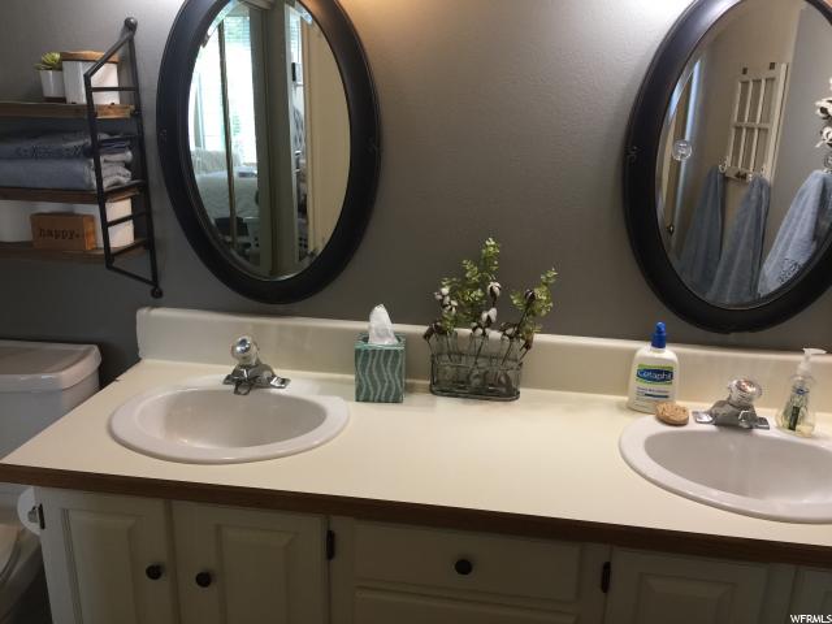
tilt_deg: -17.8
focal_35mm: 29
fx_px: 697
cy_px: 312
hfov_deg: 61.7
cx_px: 416
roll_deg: -3.1
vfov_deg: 48.2
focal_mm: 4.15
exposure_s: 1/30
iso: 50
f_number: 2.2
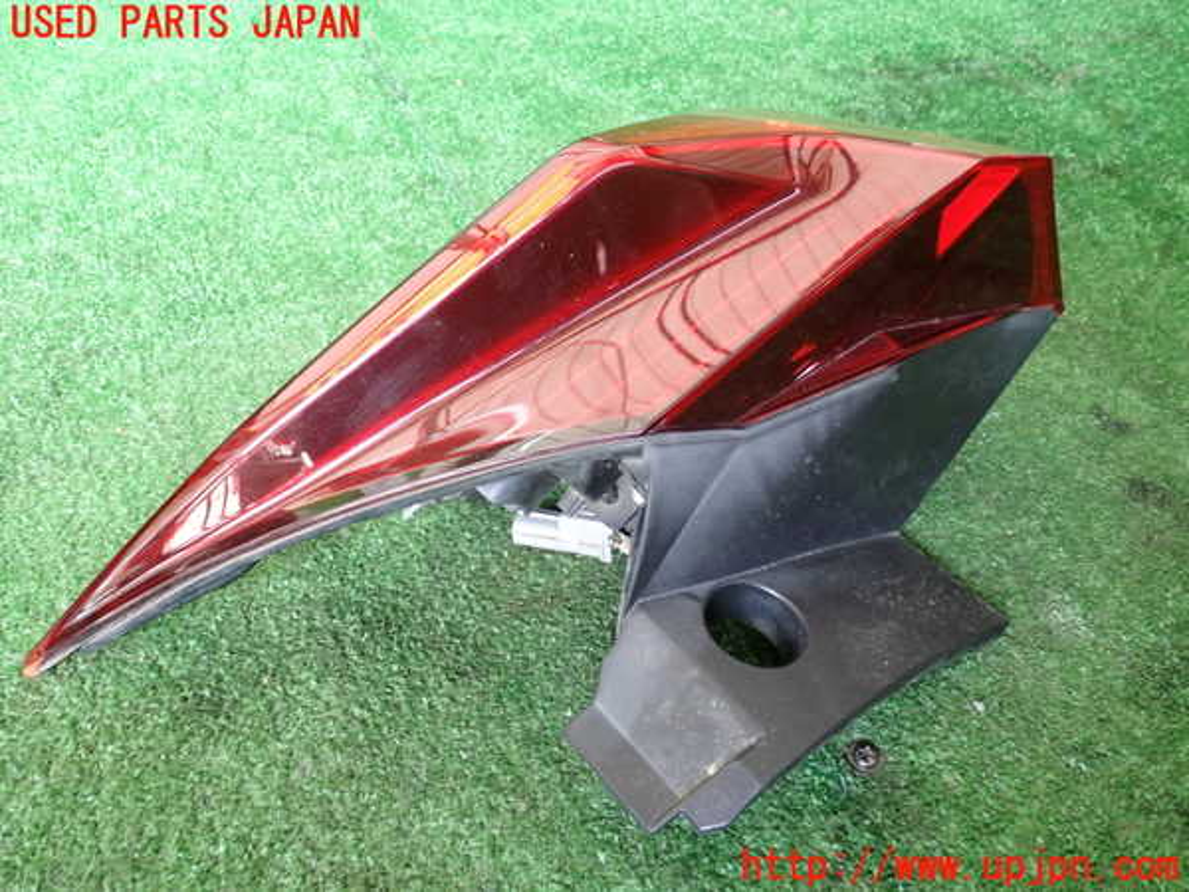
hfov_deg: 60.0
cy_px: 446
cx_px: 594
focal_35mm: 30
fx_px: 1030
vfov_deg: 46.8
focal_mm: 5.4
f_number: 2.3
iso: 250
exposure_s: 1/30
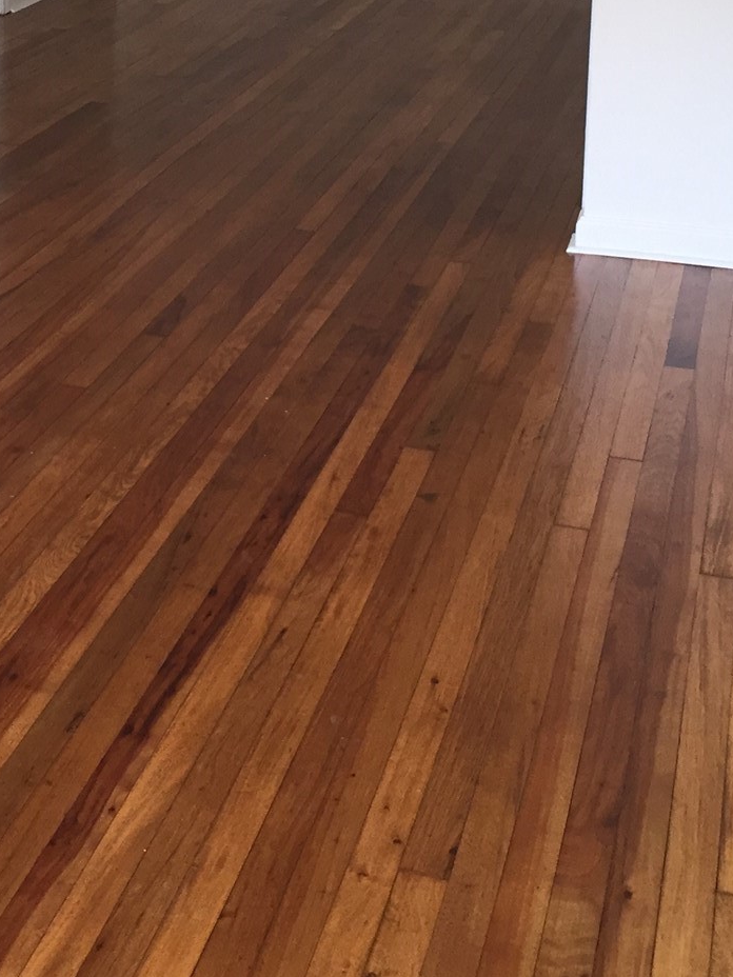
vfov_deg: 28.8
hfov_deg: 22.7
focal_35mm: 64
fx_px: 1807
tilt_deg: -13.0
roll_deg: -0.1
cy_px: 61
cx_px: 163
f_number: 2.2
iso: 40
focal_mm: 4.15
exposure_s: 1/30
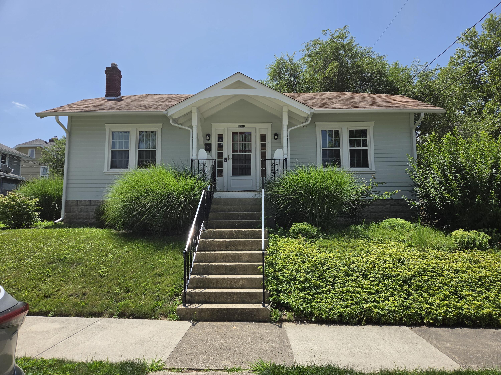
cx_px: 250
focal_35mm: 23
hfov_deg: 73.9
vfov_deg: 58.9
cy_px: 188
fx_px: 333
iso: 80
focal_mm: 5.4
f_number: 1.8
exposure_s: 1/3871
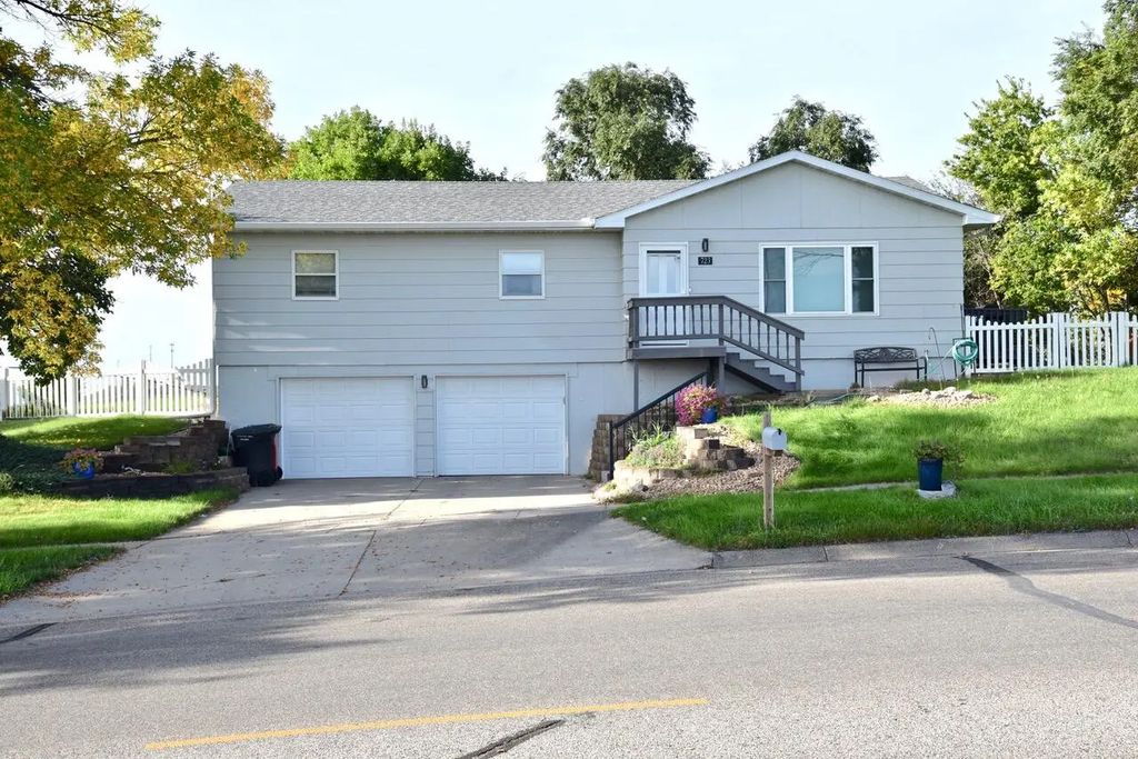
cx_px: 569
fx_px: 1391
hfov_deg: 44.5
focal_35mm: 44
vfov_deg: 30.5
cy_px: 380
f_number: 8
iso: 200
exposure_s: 1/250
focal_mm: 44
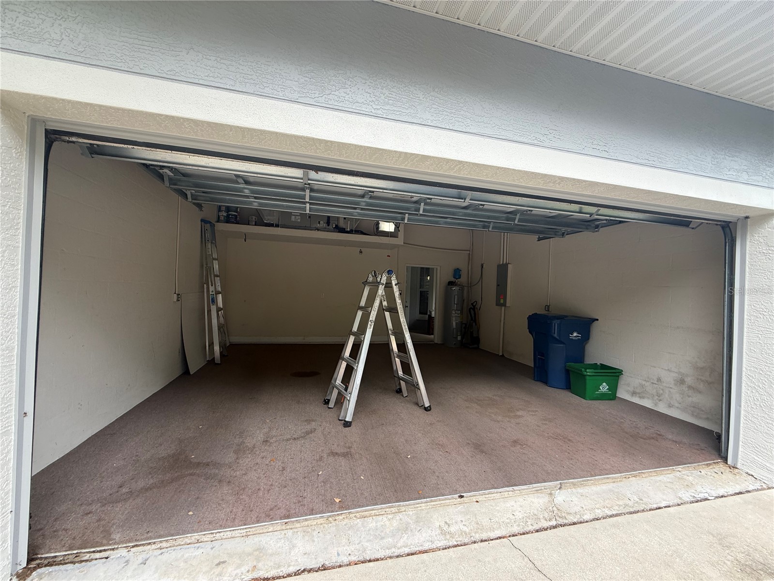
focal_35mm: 14
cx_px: 387
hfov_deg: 102.1
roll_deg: -2.0
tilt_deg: +0.2
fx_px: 313
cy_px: 290
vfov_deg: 85.7
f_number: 2.2
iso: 80
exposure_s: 1/99
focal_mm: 2.22
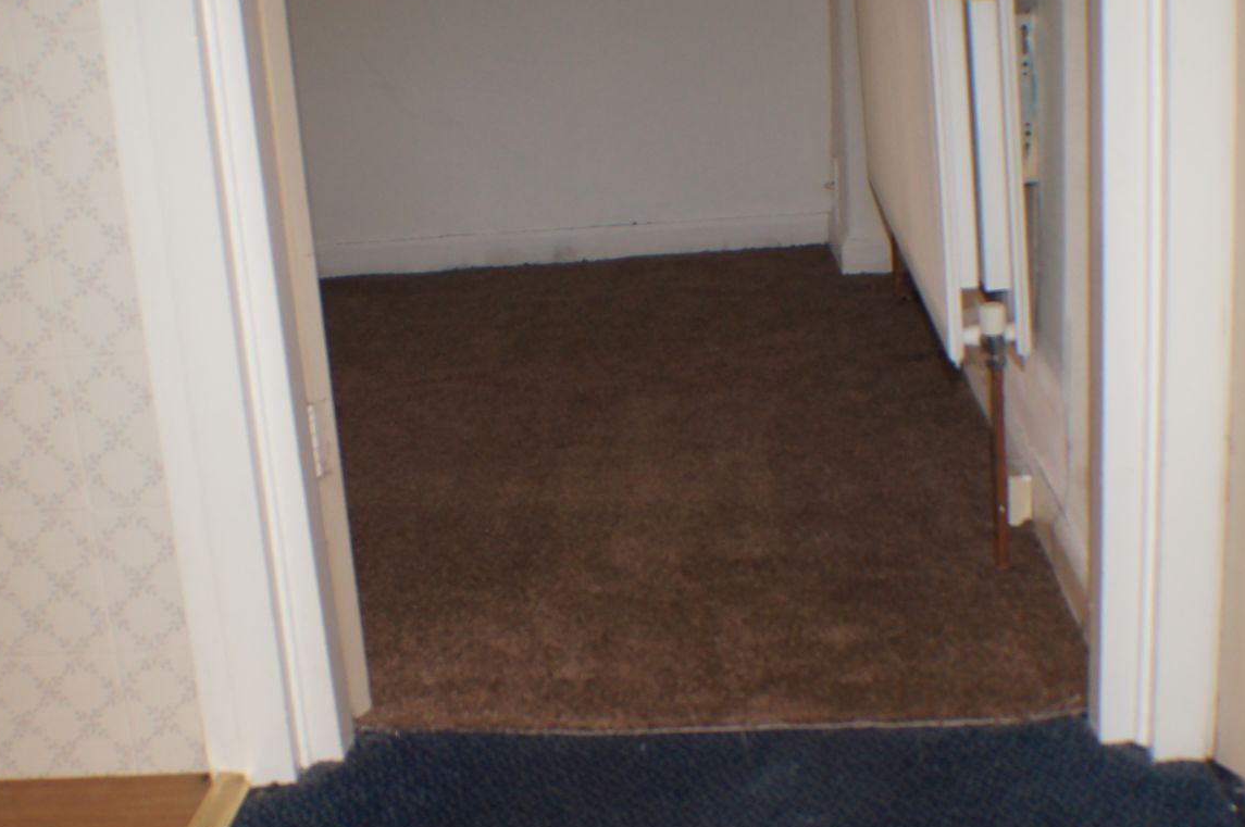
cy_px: 443
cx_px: 629
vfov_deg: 22.9
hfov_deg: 34.0
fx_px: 2038
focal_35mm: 59
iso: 400
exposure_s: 1/60
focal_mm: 22
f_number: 4
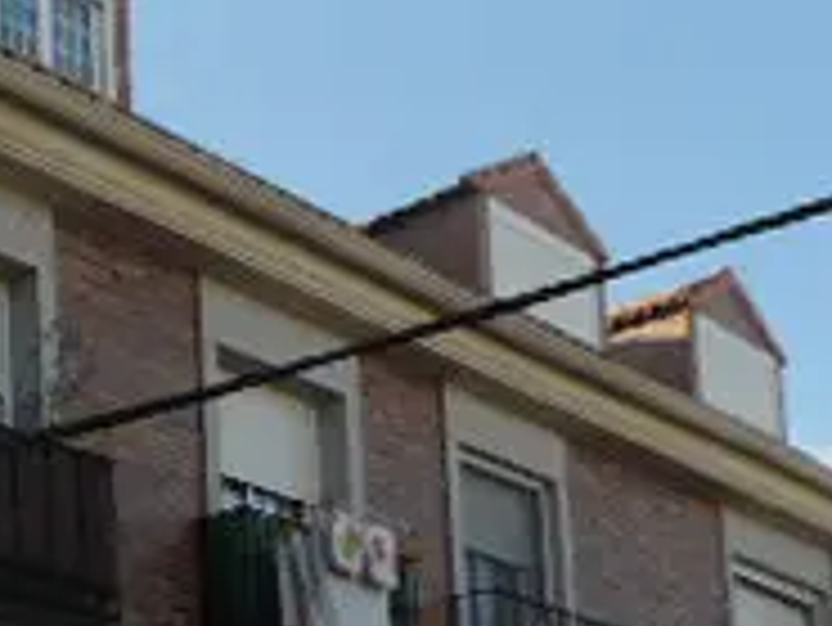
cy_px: 860
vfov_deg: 16.6
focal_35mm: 83
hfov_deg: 21.8
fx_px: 1996
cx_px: -171
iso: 80
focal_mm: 4.3
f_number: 3
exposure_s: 1/500
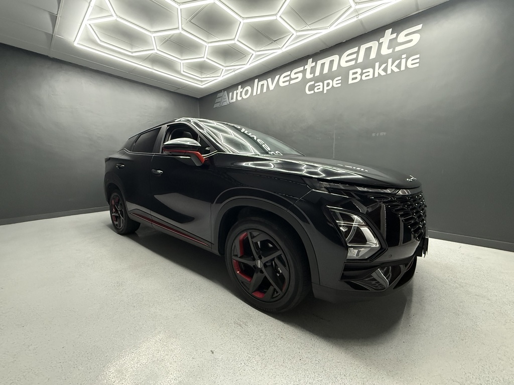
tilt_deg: -6.8
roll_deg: +0.8
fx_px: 208
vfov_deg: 85.7
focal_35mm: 14
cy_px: 192
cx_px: 257
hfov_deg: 102.1
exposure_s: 1/100
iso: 640
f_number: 2.2
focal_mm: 2.22
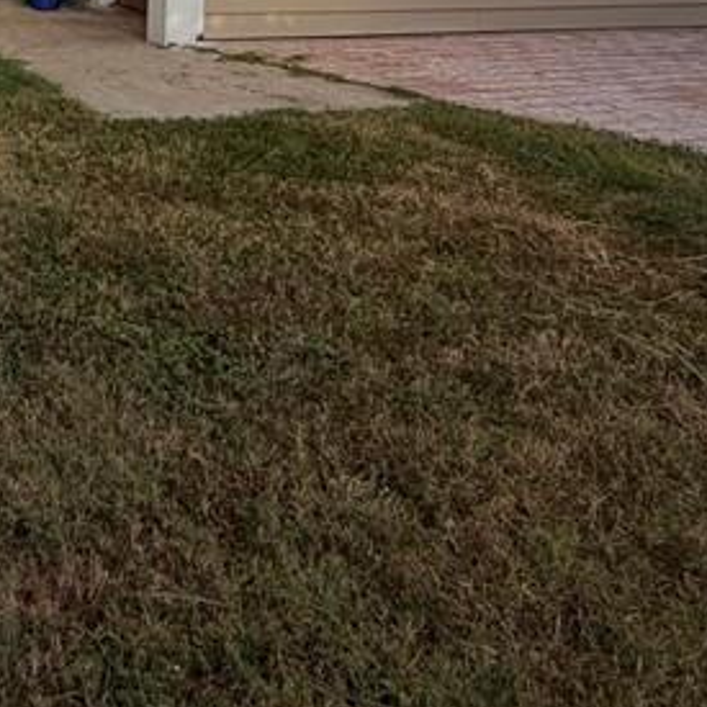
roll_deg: -1.9
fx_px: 1063
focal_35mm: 46
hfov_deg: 31.0
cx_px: -144
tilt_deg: -0.6
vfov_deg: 30.7
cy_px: -157
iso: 32
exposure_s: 1/770
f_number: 2.2
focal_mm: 2.22
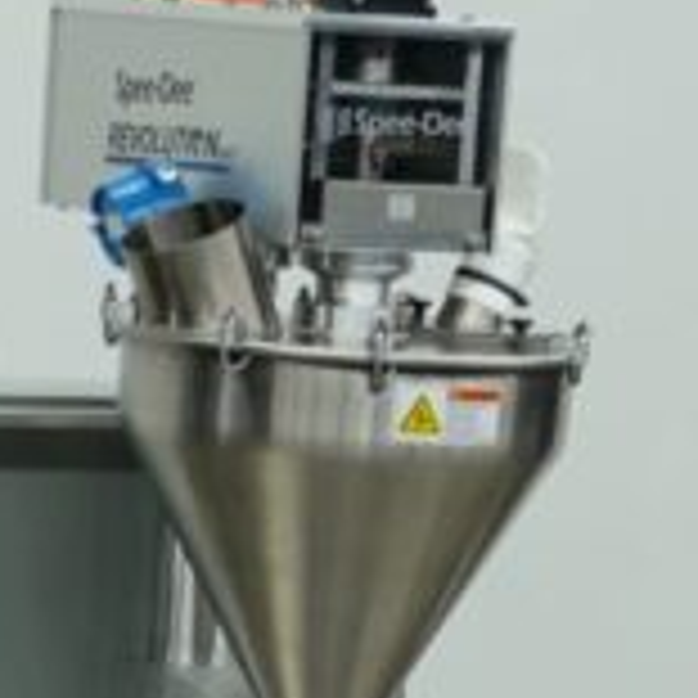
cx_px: 194
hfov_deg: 8.7
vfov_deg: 8.5
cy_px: 1047
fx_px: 4608
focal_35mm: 202
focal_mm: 13.29
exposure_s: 1/50
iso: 125
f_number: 3.5
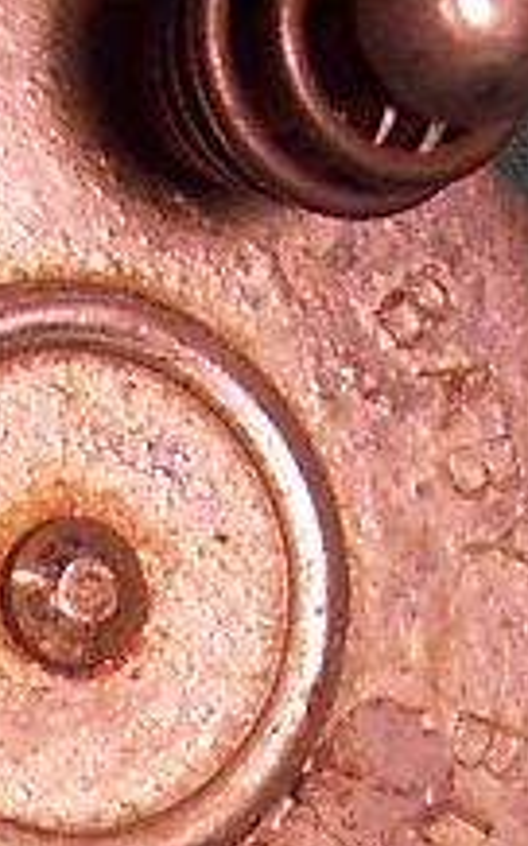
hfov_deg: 6.0
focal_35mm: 216
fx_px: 4980
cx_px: -101
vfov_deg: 9.5
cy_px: 1203
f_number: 2.8
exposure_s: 1/60
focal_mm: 5.6
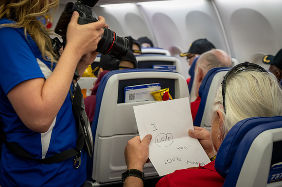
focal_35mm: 52
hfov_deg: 38.2
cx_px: 141
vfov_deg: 26.0
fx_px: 407
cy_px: 94
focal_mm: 52
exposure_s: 1/60
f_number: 6.3
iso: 5600
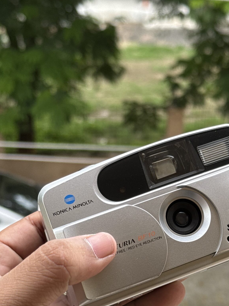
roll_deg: -3.8
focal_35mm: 80
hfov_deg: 18.3
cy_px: 183
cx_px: 164
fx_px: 706
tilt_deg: -22.0
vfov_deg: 24.4
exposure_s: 1/121
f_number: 1.78
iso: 64
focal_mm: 6.76
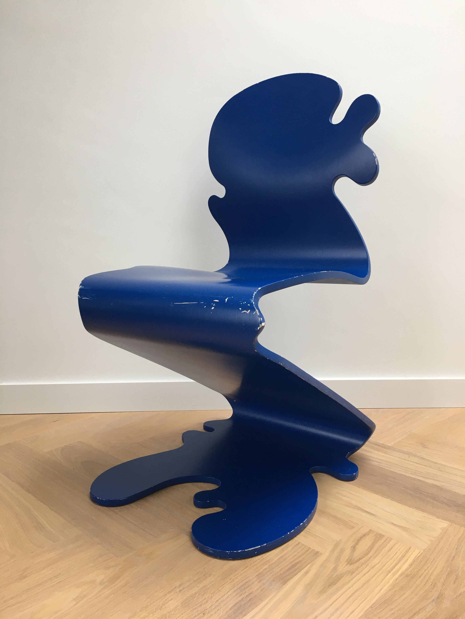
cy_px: 310
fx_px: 519
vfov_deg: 61.7
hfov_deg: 48.2
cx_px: 232
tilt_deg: -10.7
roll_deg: -0.9
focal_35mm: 29
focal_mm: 4.15
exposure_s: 1/33
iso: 25
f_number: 2.2
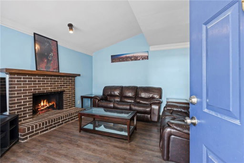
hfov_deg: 96.8
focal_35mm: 16
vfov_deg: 73.7
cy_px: 82
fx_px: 108
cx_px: 122
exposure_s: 1.3
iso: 250
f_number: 9
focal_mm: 16
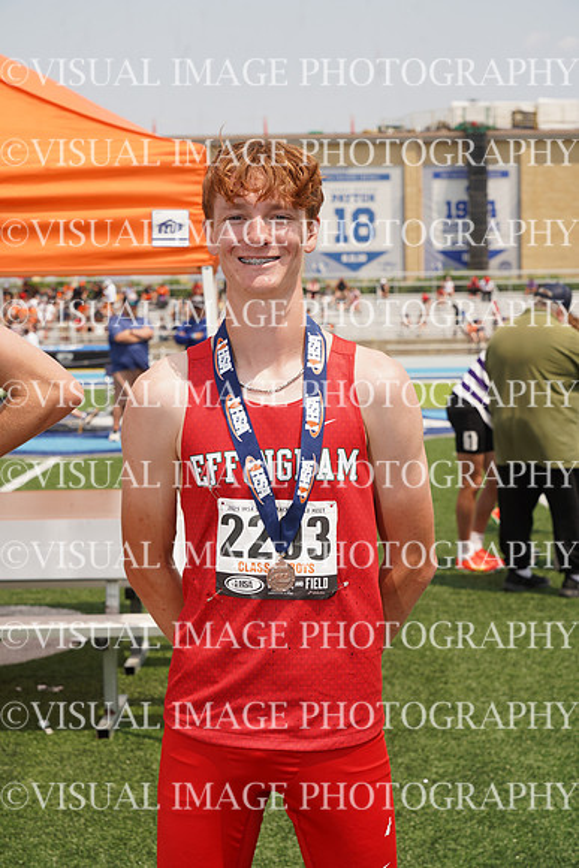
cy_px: 434
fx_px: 1760
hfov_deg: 18.7
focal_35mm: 73
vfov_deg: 27.7
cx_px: 290
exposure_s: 1/200
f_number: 9
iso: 100
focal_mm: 73
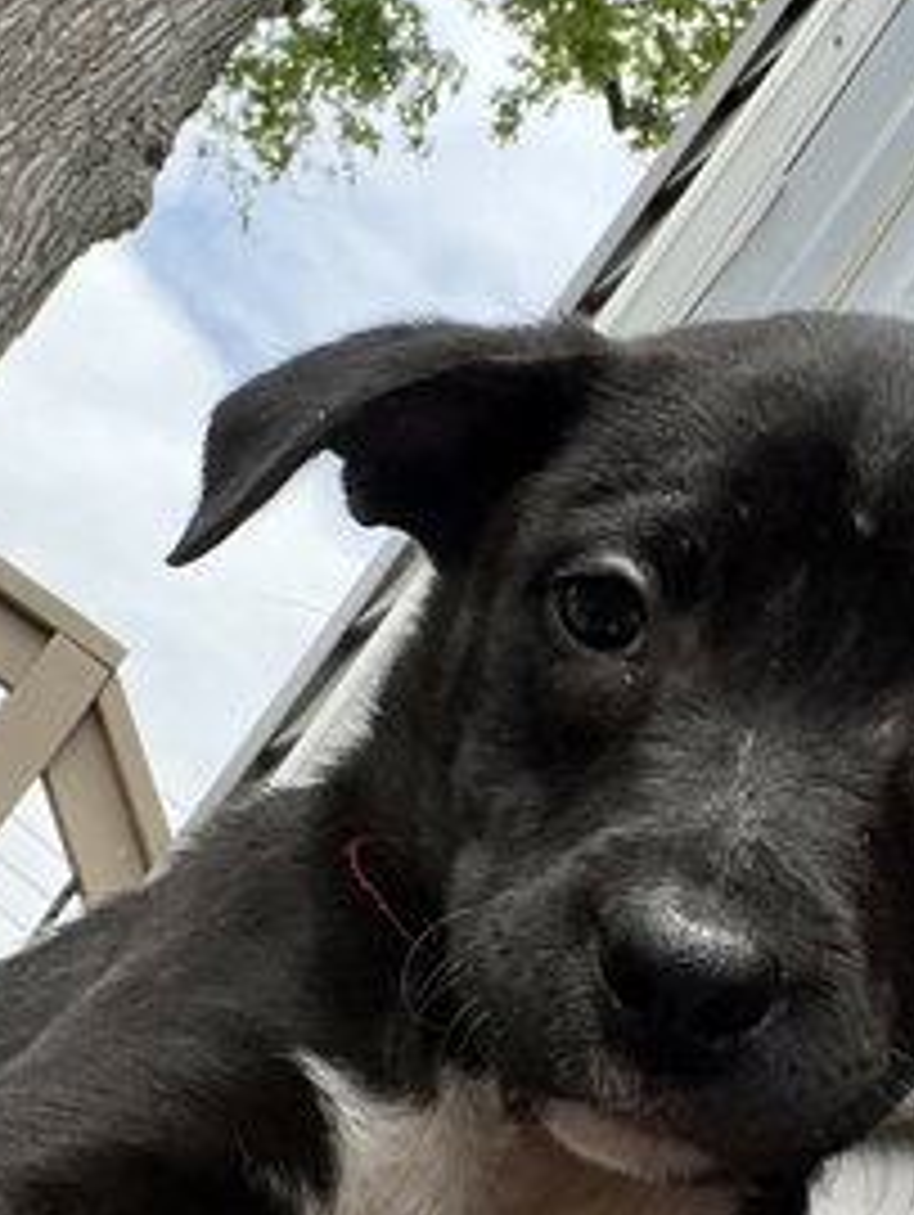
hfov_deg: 19.9
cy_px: 785
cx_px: 486
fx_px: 2601
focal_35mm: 74
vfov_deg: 26.2
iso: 32
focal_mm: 2.71
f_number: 2.2
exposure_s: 1/720
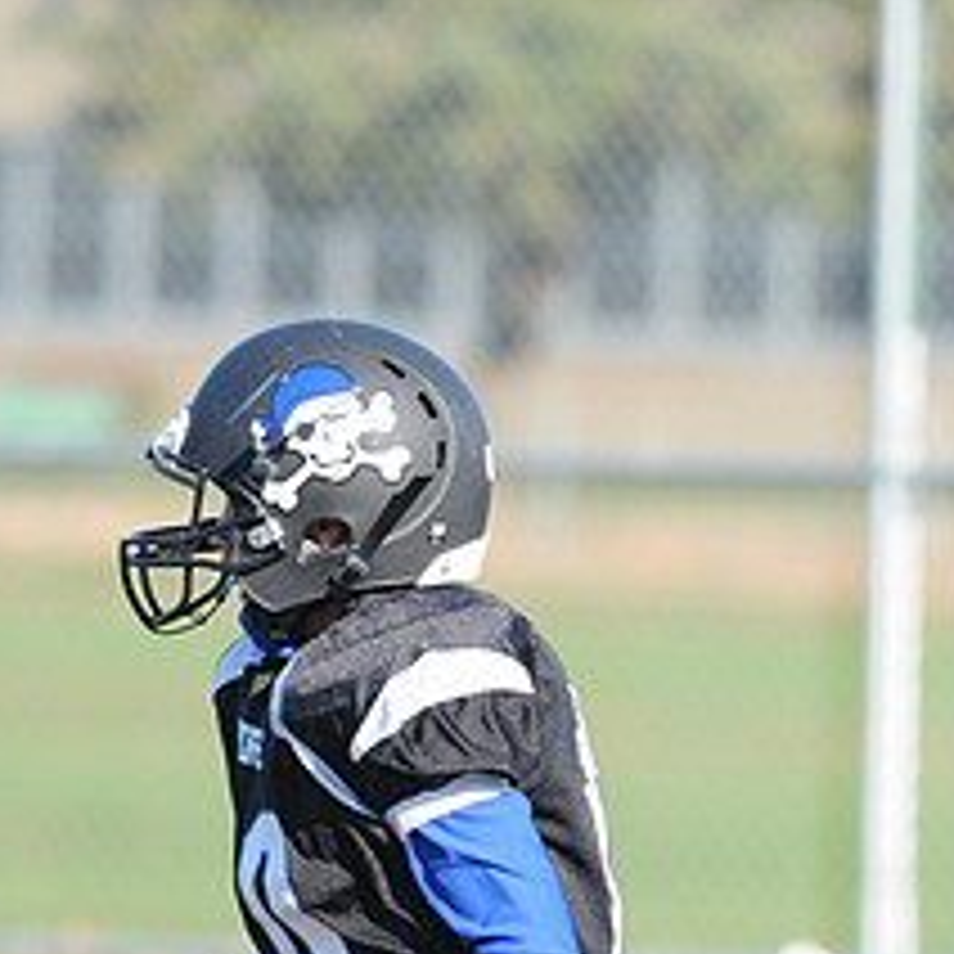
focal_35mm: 1047
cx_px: 457
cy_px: 1287
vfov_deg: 1.7
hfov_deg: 1.7
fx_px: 32645
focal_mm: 300
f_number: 5.6
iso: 200
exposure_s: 1/500
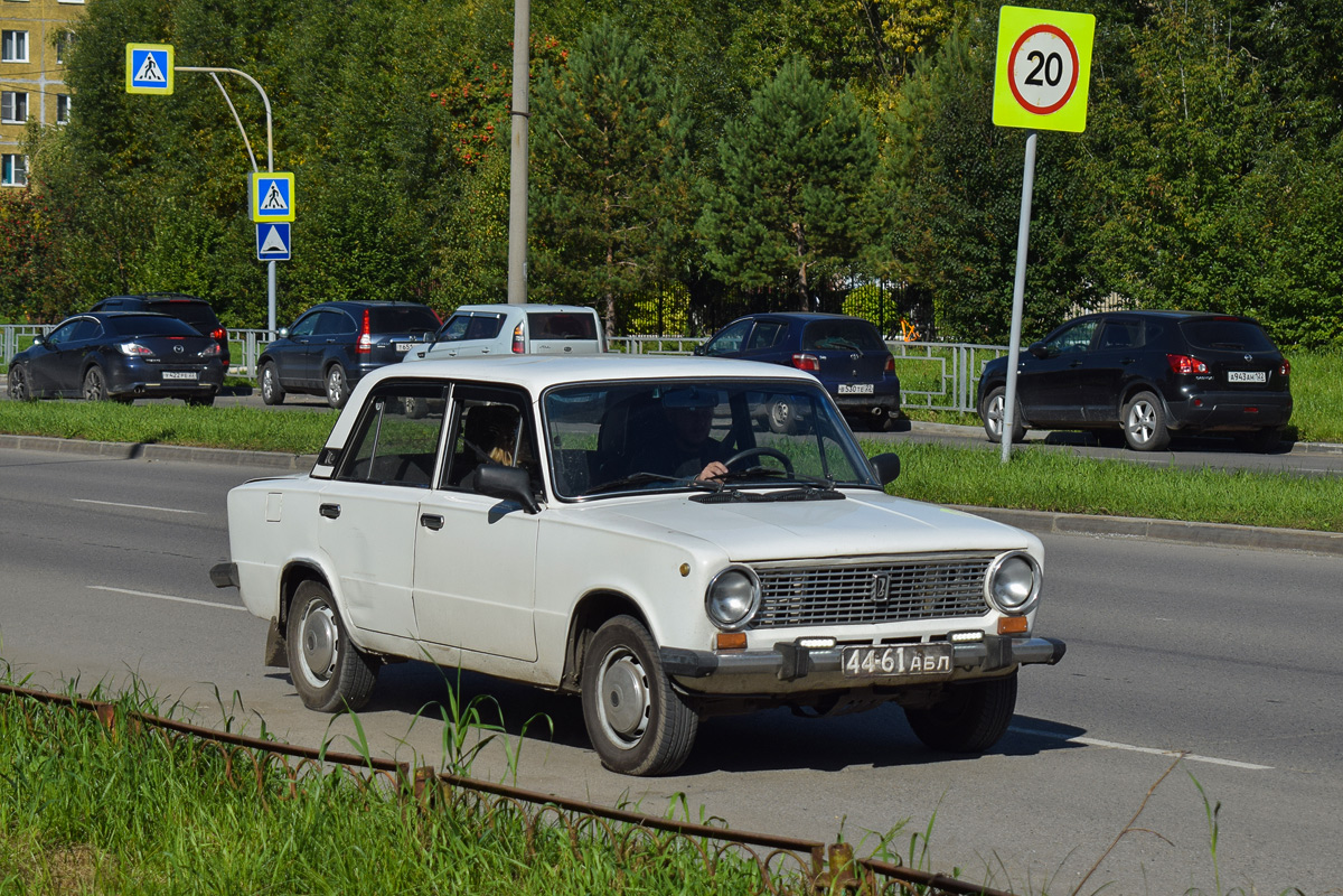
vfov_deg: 16.6
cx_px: 672
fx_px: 3077
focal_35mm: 82
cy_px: 448
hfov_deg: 24.6
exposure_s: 1/1600
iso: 200
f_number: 7.1
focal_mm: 55
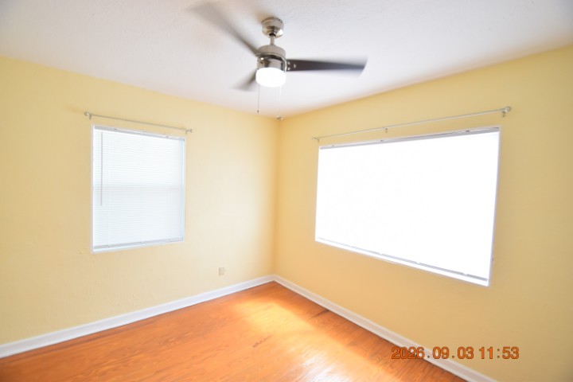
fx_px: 239
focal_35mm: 15
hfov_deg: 100.4
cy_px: 191
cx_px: 286
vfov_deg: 77.3
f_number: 4
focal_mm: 10
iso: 720
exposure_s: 1/60
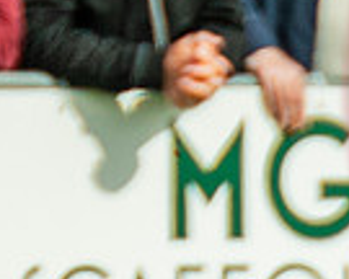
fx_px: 51118
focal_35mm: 4949
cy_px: 214
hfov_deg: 0.4
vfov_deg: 0.3
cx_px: 260
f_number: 4
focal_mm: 420
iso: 400
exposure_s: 1/5000
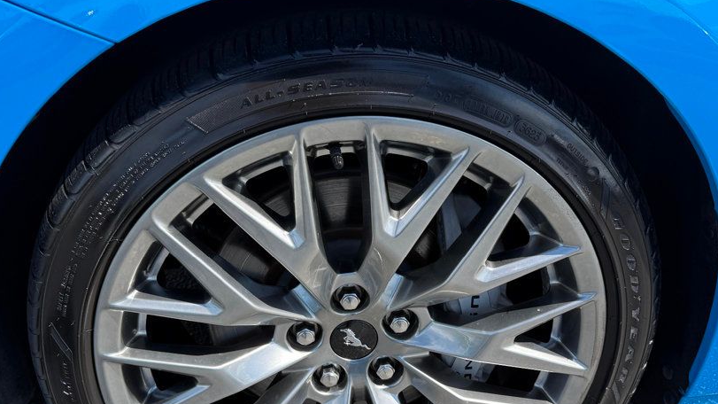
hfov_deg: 59.5
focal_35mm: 33
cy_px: 272
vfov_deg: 35.3
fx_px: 628
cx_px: 351
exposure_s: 1/1553
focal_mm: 6.76
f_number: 1.78
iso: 100
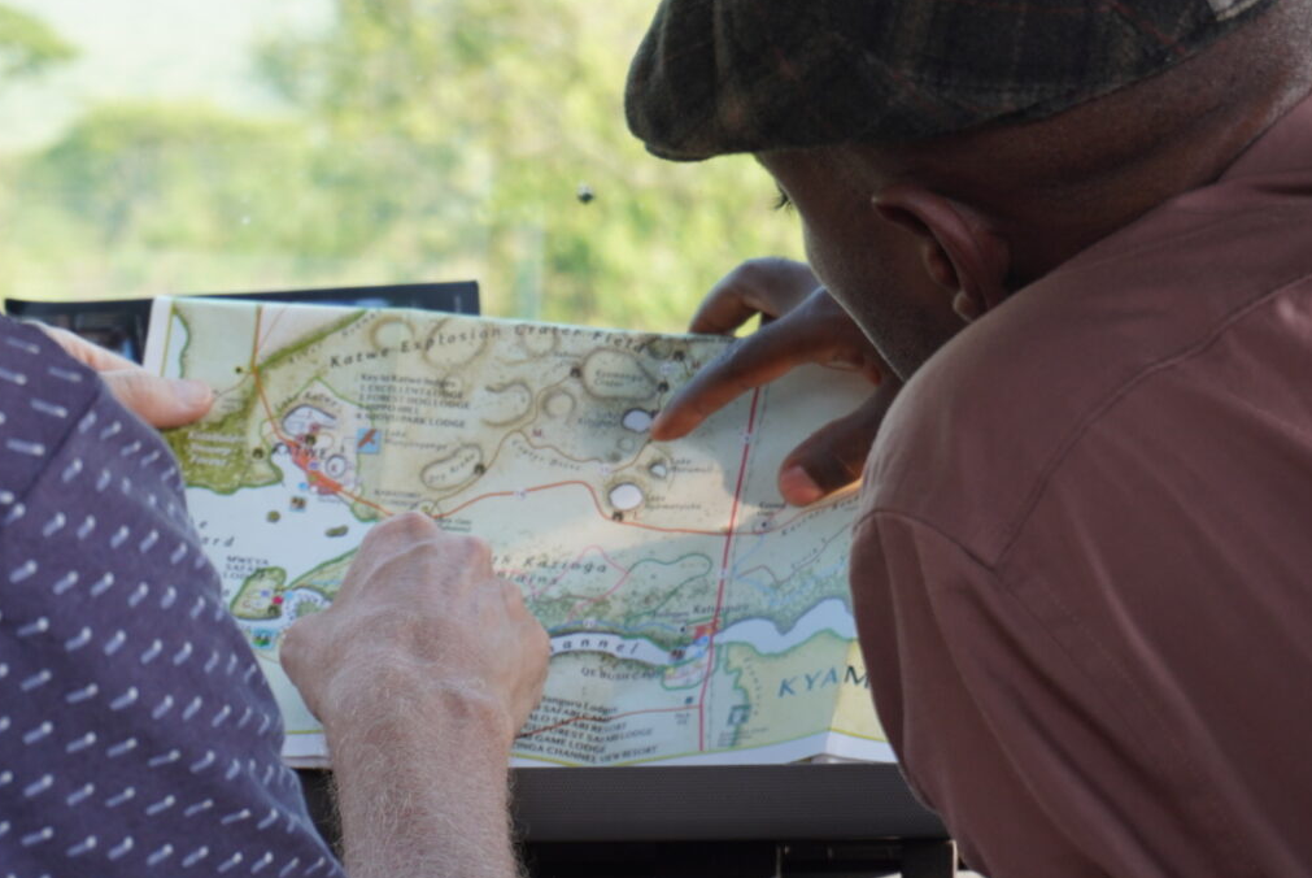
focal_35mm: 114
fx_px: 4158
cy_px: 223
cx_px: 562
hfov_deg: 17.9
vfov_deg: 12.0
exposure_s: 1/80
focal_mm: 50
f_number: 5.6
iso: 160
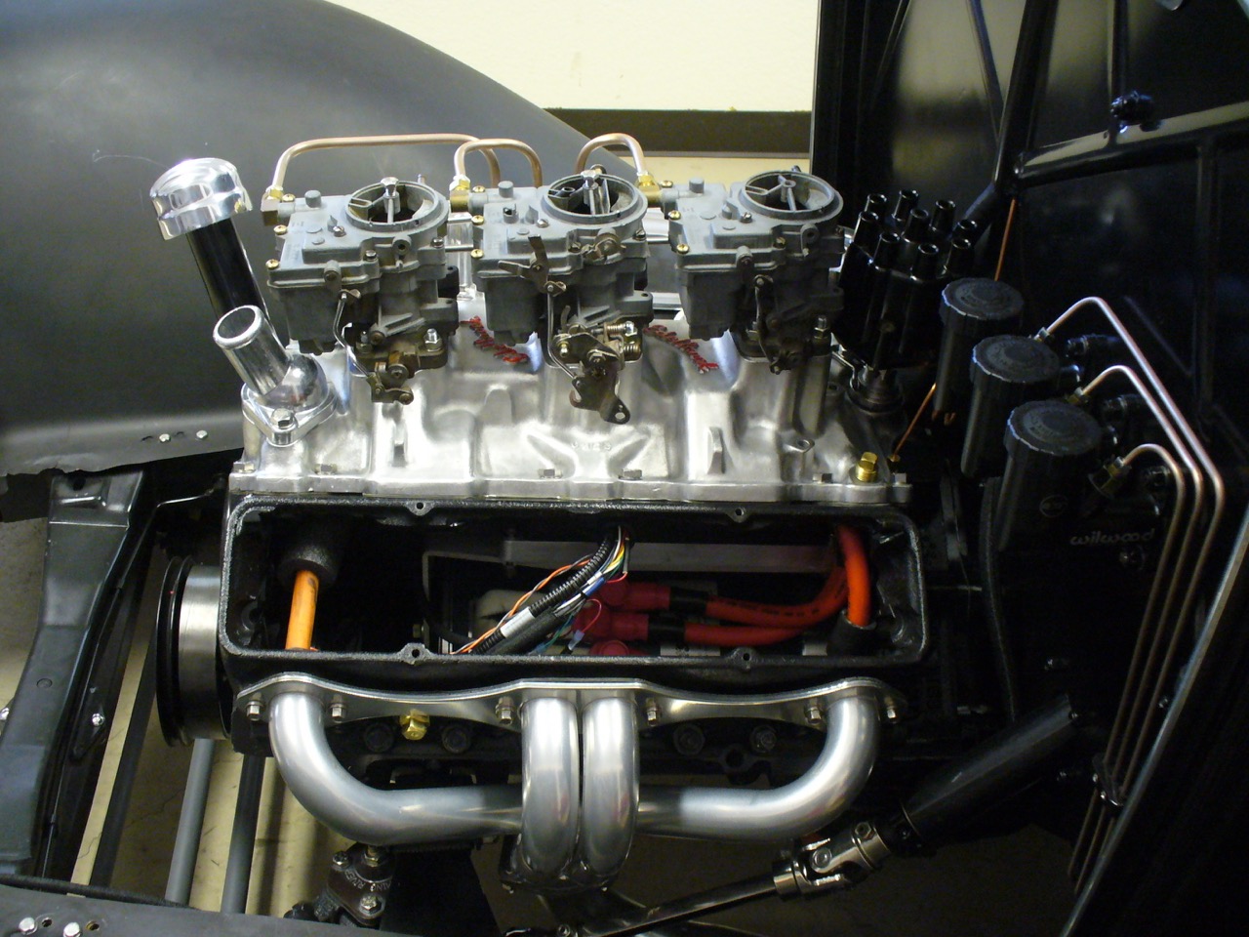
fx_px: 1335
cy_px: 468
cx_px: 624
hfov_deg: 50.1
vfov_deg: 38.7
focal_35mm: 37
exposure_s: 1/10
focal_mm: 6.1
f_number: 2.8
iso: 200
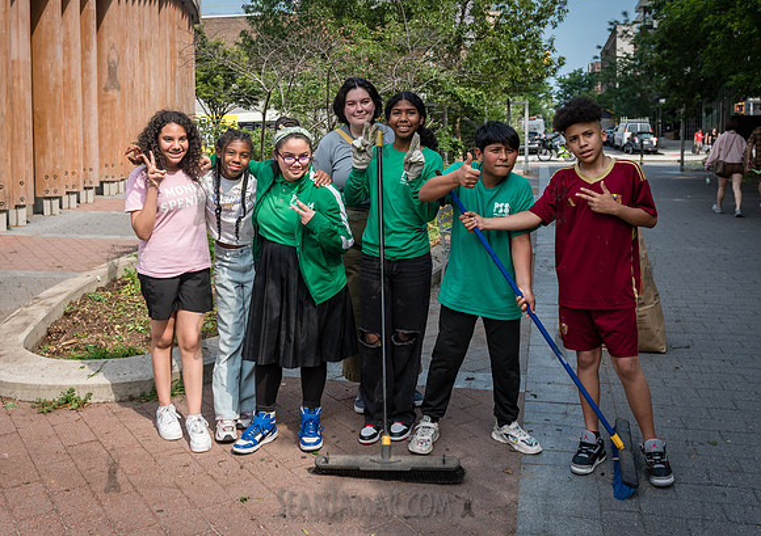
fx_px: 785
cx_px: 364
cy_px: 189
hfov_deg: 51.7
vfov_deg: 37.4
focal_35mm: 36
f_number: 4
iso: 320
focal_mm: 27
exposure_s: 1/1600
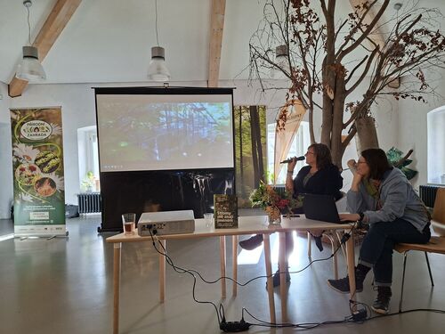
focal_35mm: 23
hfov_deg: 73.9
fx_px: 296
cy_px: 167
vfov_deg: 58.9
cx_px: 222
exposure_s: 1/100
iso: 100
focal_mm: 5.54
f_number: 1.8
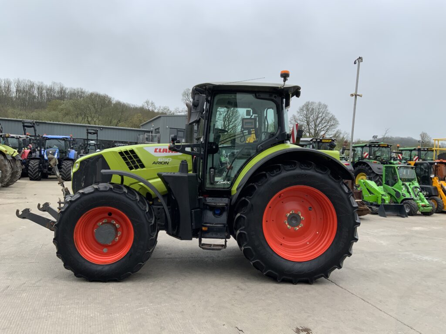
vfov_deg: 48.2
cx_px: 223
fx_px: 374
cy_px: 167
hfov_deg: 61.7
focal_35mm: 29
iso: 16
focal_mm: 3
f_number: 1.8
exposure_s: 1/792
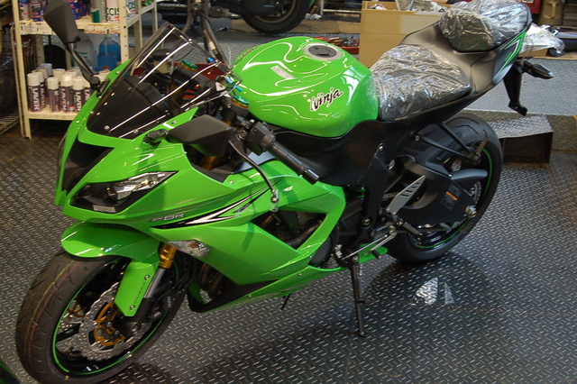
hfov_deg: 37.9
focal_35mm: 52
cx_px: 288
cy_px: 192
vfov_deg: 25.7
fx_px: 841
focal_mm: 35
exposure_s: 1/20
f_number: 5.6
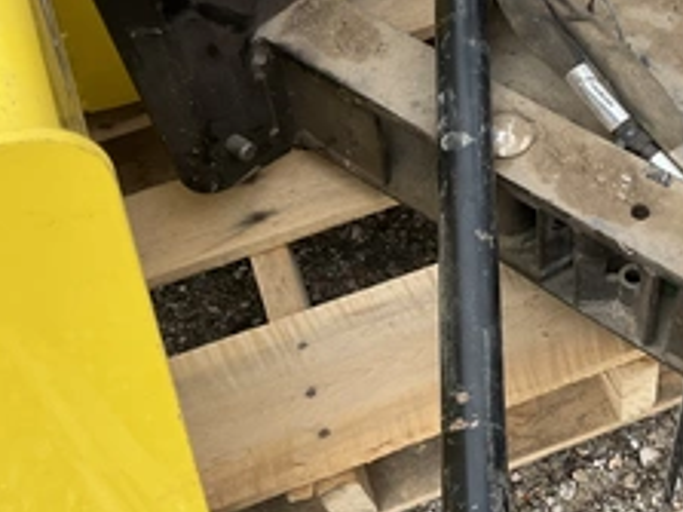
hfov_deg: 35.8
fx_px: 1025
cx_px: 536
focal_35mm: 52
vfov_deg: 28.0
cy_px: 261
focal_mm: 3
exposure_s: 1/666
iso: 25
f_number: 1.8
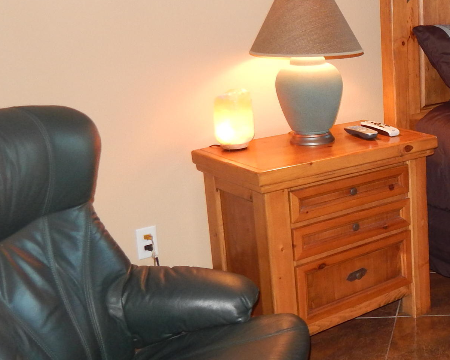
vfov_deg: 27.1
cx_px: 540
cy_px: 138
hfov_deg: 29.0
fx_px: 746
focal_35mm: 56
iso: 200
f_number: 3
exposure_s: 1/30
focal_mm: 4
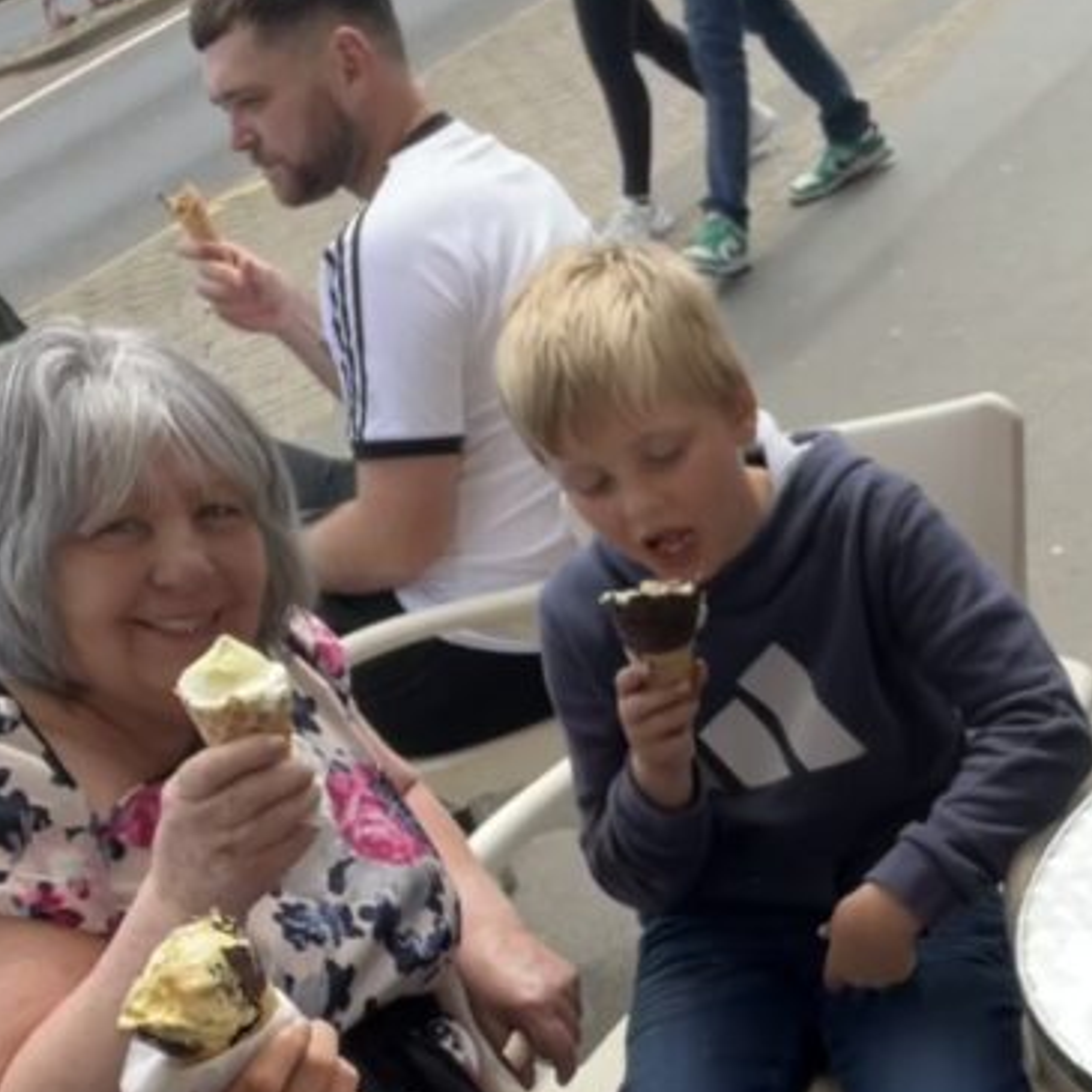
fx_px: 2034
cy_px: 868
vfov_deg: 29.4
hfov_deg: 28.9
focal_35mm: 57
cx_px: 975
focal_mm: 2.71
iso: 32
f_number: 2.2
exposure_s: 1/330
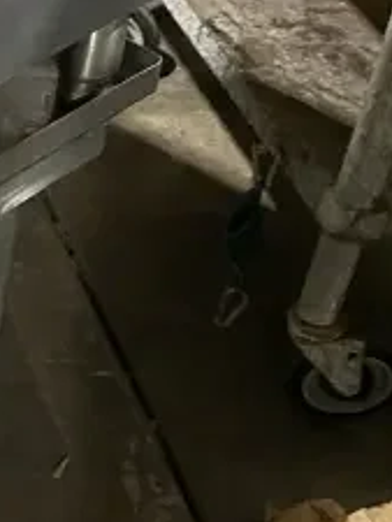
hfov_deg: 14.0
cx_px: -308
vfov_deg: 20.8
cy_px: 235
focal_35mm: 94
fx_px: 1418
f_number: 1.8
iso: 500
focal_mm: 4.25
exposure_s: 1/55
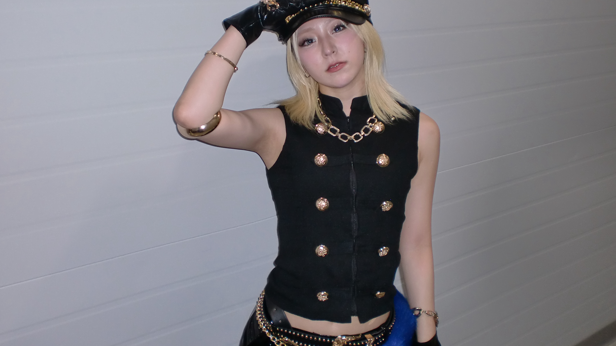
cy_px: 155
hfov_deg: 51.6
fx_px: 637
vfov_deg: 30.4
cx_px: 304
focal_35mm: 39
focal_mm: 6.3
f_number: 3.1
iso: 125
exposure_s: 1/60
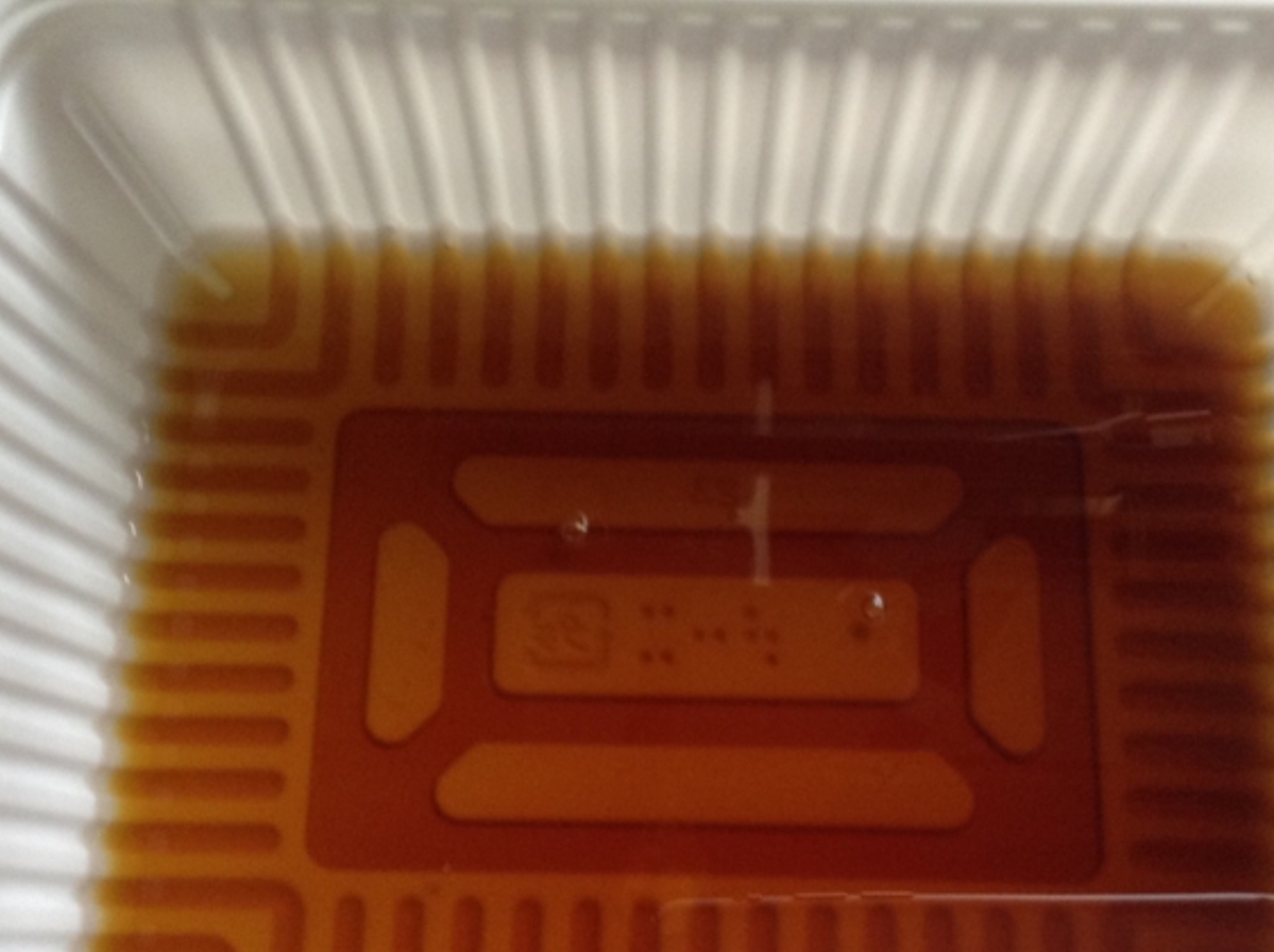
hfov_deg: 40.5
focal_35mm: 47
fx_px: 1728
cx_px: 671
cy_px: 492
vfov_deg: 30.8
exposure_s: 1/24
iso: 100
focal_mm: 3.3
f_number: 2.4
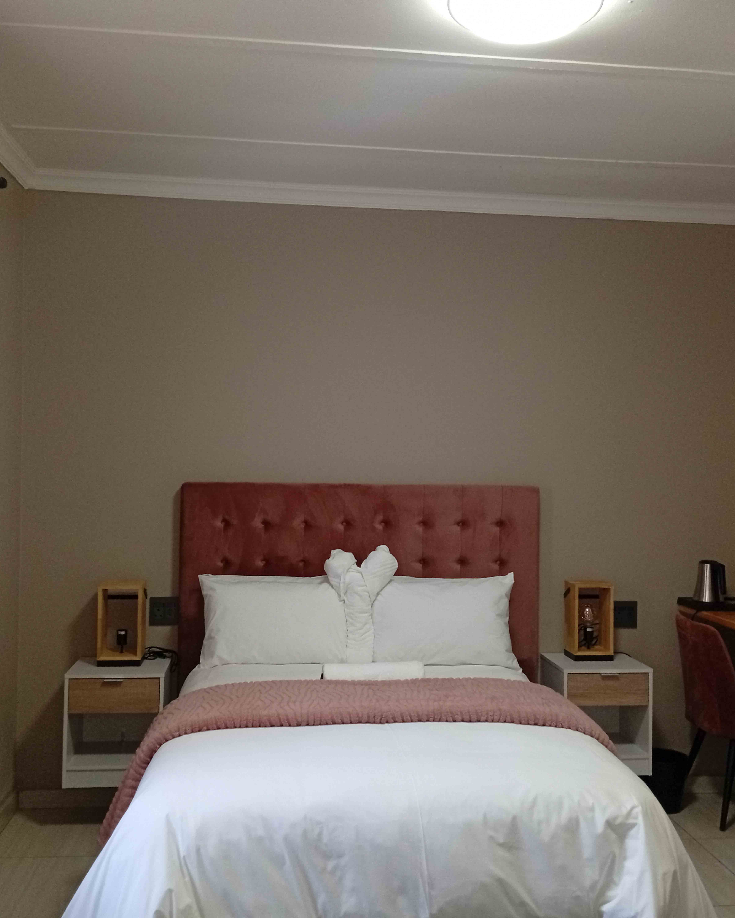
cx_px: 375
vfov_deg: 50.3
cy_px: 468
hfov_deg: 41.2
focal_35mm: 36
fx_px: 979
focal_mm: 3.98
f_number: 1.8
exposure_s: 1/33.3
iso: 529
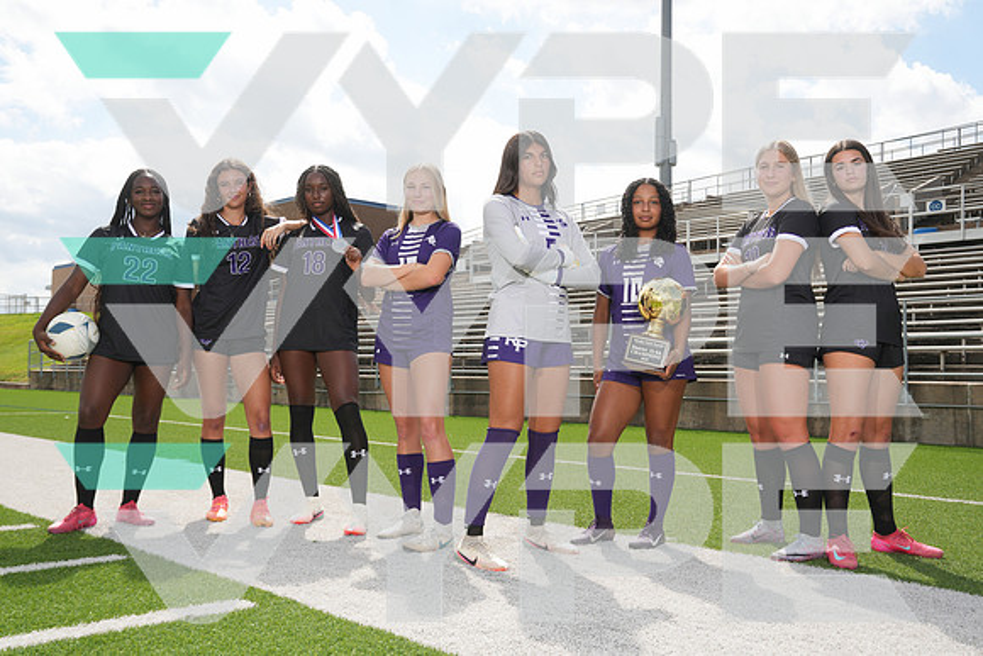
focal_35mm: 35
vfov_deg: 37.9
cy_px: 328
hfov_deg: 54.4
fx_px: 956
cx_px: 492
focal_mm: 35
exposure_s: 1/200
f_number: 9
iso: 125
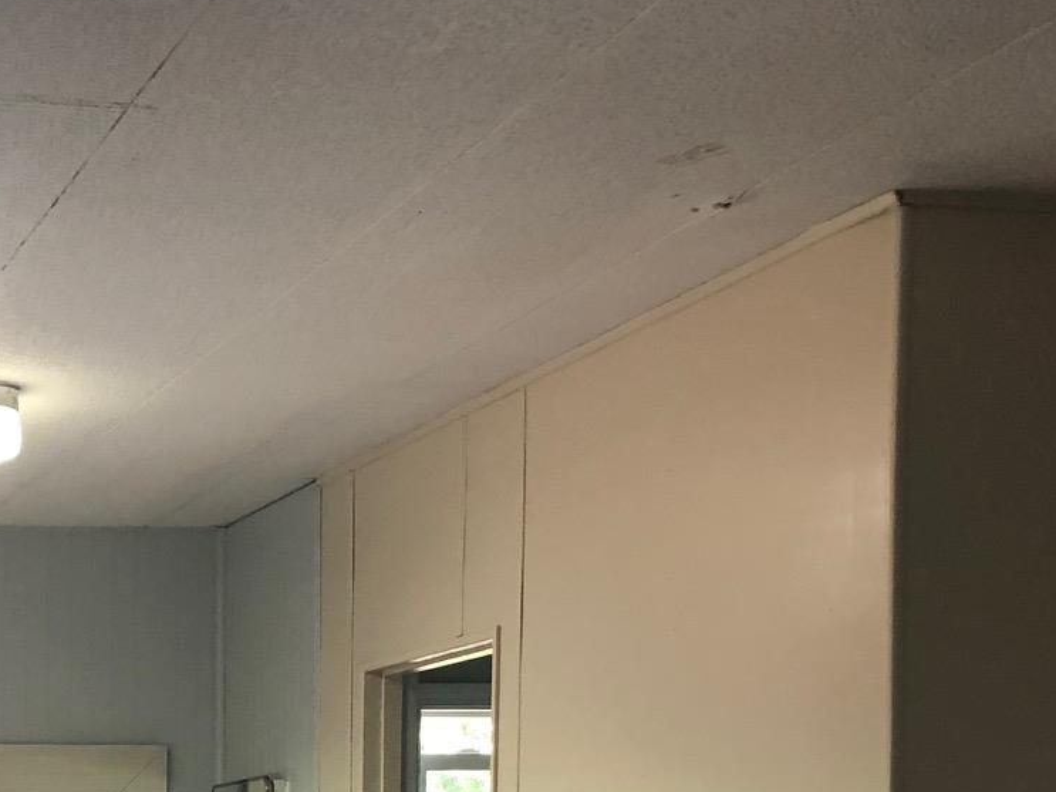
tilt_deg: +1.0
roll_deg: +2.3
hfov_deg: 24.4
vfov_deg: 18.2
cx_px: -30
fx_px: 2318
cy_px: 1008
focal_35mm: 76
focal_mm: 4
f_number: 1.8
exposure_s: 1/30
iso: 32
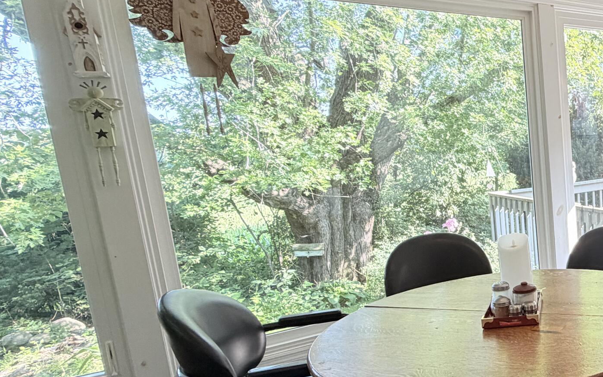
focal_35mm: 32
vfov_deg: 39.3
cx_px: 622
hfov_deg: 47.7
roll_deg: +3.1
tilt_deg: -9.9
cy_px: 220
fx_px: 526
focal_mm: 2.22
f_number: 2.2
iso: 100
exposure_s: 1/120
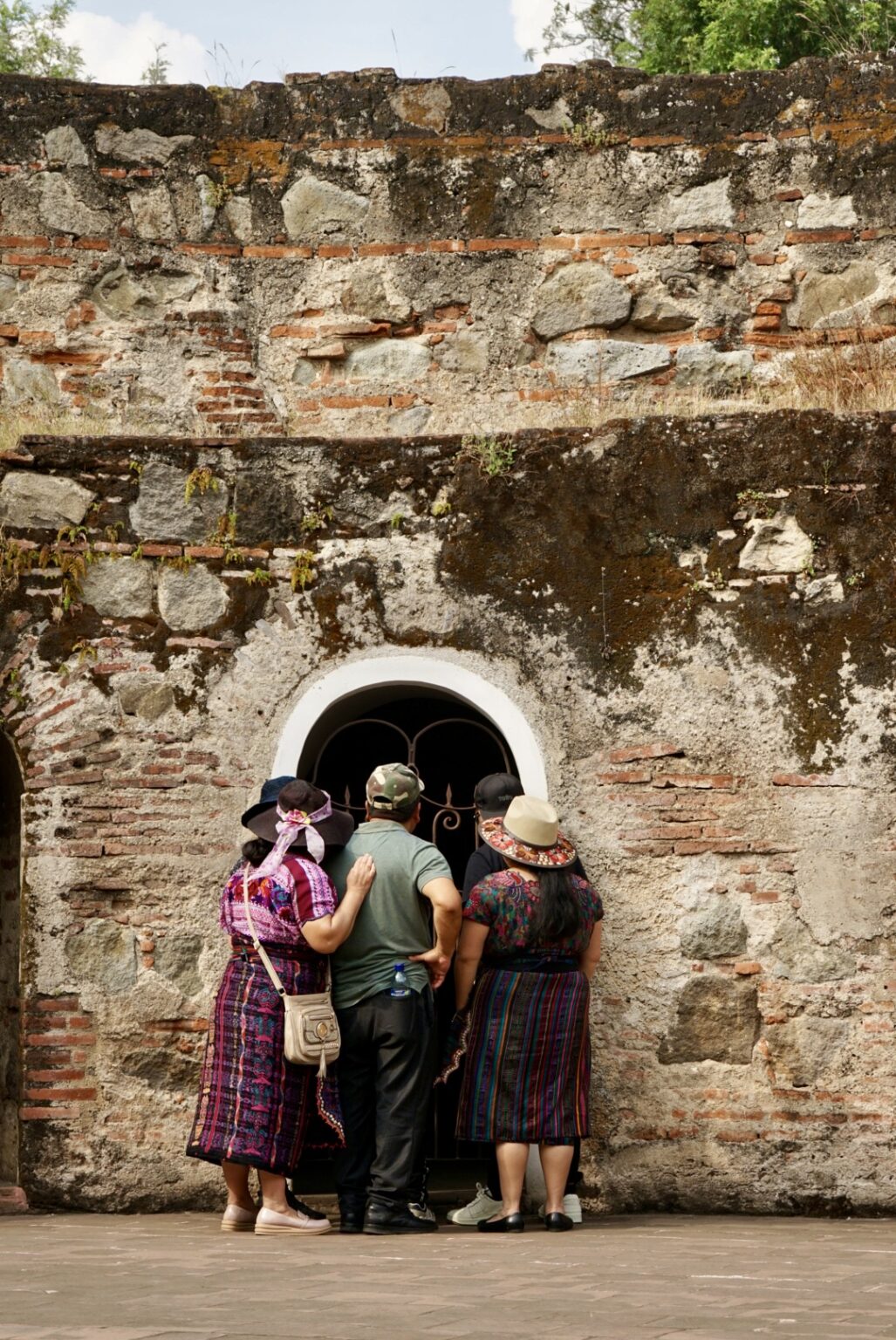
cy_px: 670
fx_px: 3018
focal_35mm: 81
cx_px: 448
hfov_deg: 16.9
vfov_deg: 25.0
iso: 400
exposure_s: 1/320
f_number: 10
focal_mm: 81
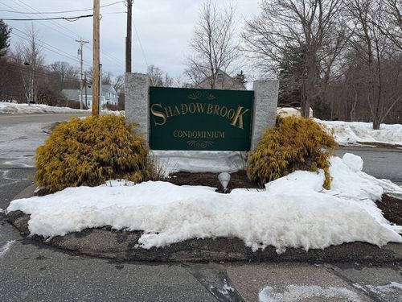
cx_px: 201
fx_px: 279
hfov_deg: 71.6
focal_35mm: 24
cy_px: 151
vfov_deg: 56.8
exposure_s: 1/3279
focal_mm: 6.76
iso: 80
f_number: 1.78
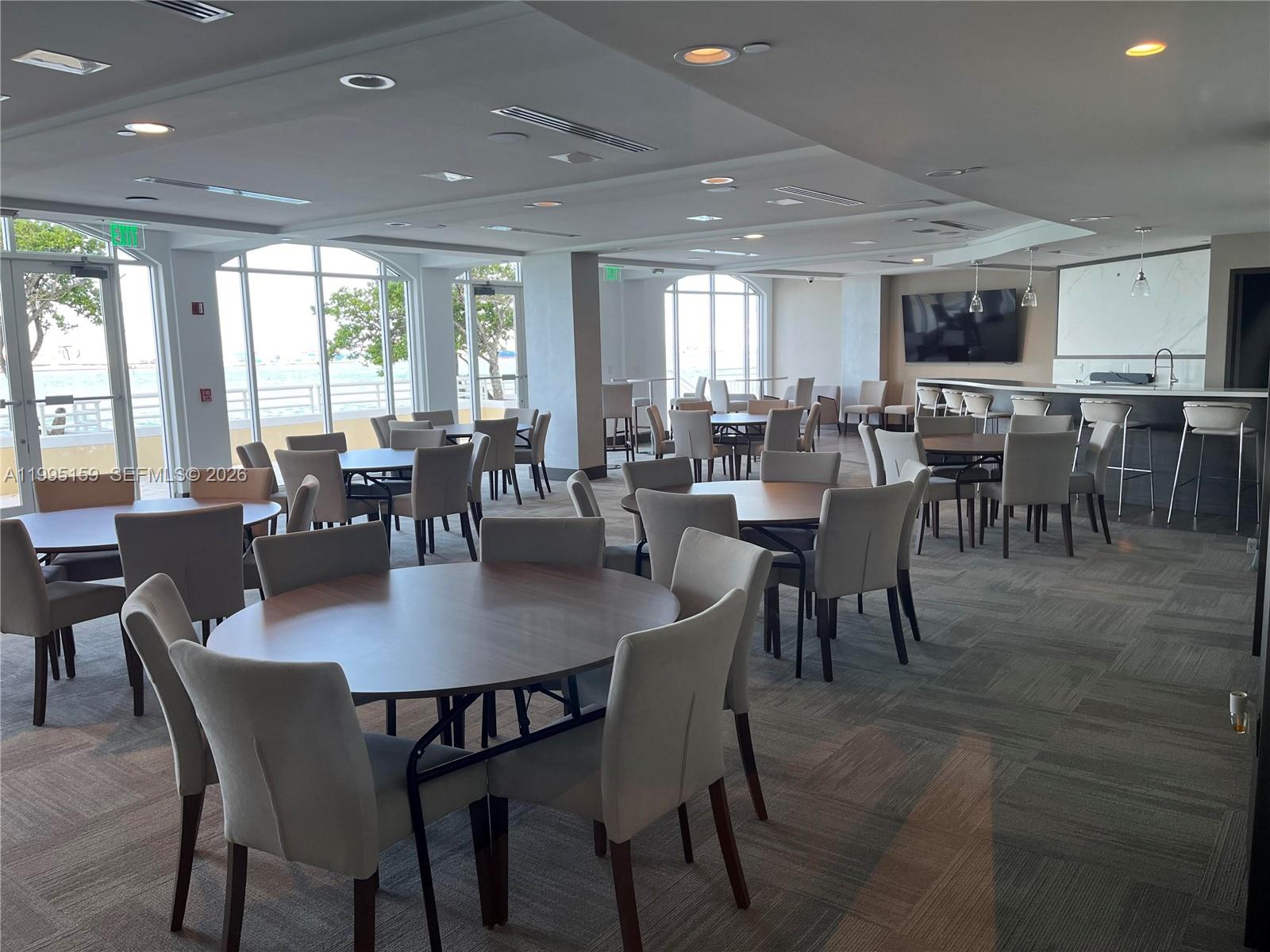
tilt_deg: -7.8
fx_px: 954
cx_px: 635
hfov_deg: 67.3
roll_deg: +1.2
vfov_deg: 53.1
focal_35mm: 26
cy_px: 476
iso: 80
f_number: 1.6
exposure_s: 1/60
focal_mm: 5.1
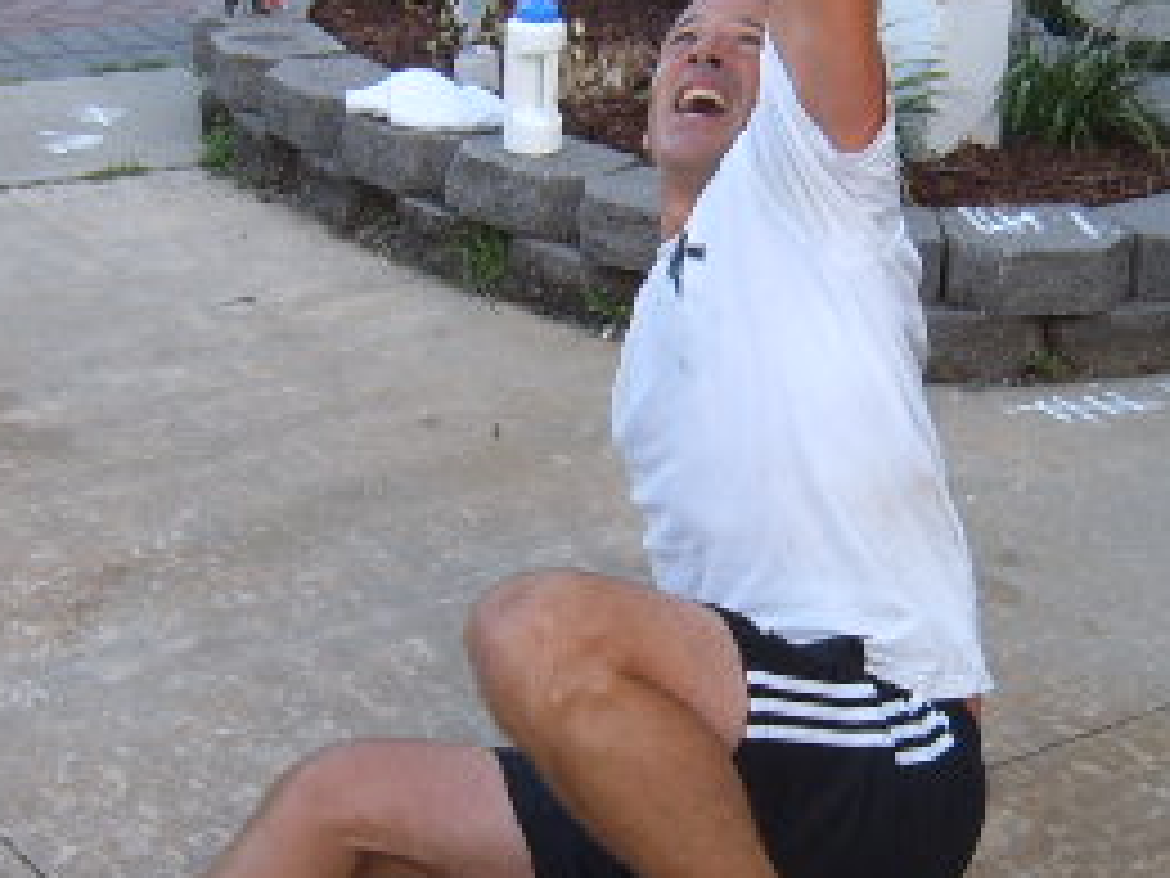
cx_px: 752
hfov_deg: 22.7
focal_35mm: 86
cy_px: 495
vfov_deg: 17.2
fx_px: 2907
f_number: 2.8
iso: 50
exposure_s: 1/125
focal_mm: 5.8
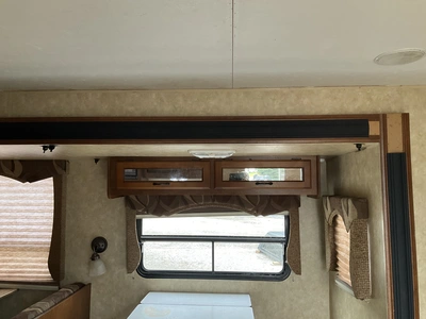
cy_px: 160
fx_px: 357
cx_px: 213
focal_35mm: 29
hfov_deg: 61.7
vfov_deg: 48.2
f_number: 1.8
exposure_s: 1/60
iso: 80
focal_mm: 3
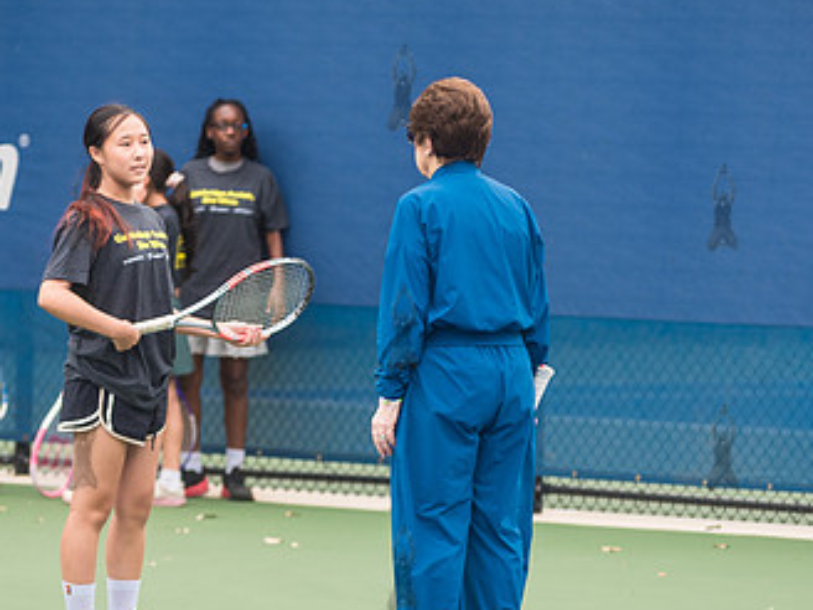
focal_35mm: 315
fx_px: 7398
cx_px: 402
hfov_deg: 6.3
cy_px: 326
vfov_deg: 4.7
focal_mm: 185
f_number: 4.5
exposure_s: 1/250
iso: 200
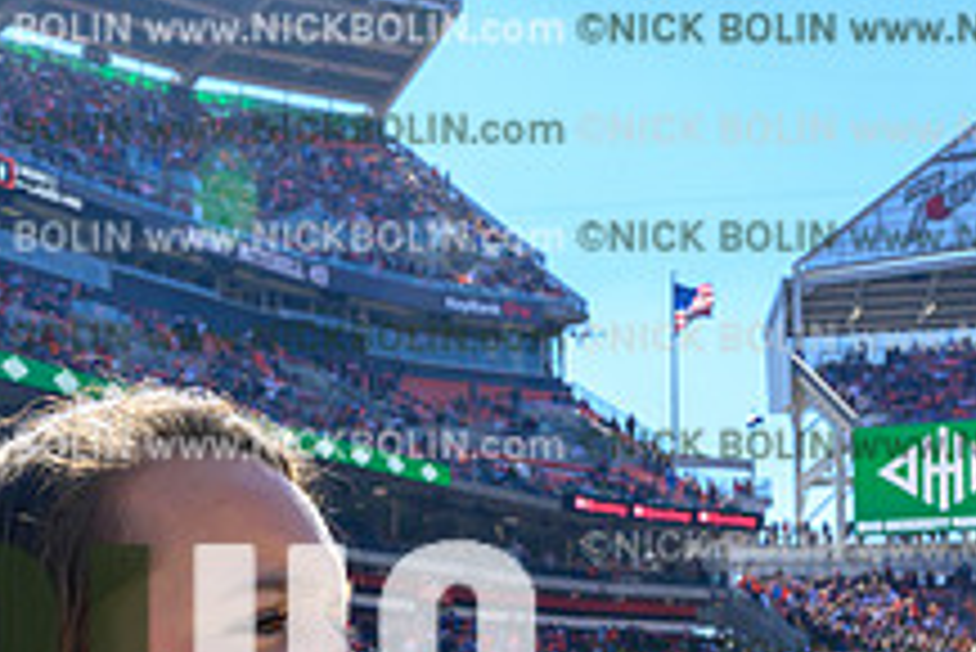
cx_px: 216
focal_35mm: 64
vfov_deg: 20.1
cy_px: 758
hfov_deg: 30.7
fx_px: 1736
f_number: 8
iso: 1000
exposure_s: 1/1600
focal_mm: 24
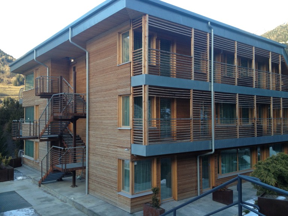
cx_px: 144
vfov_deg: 40.7
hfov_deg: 52.6
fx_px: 291
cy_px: 108
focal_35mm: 35
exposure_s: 1/120
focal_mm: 4.28
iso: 50
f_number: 2.4
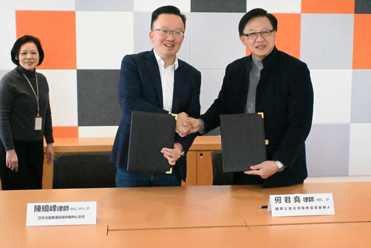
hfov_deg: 38.9
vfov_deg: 26.5
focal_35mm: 51
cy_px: 124
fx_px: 526
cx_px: 186
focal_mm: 34
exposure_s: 1/2000
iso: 51200
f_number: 7.1
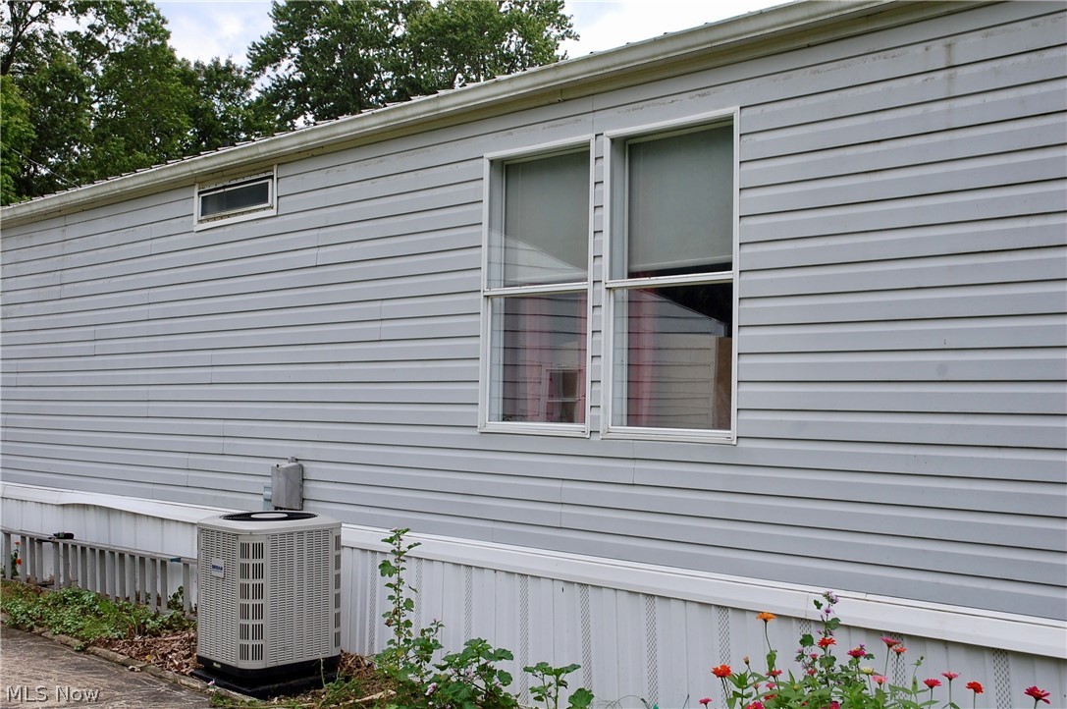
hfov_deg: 42.4
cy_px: 354
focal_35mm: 46
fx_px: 1377
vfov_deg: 28.9
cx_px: 534
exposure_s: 1/250
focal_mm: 31
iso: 200
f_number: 8
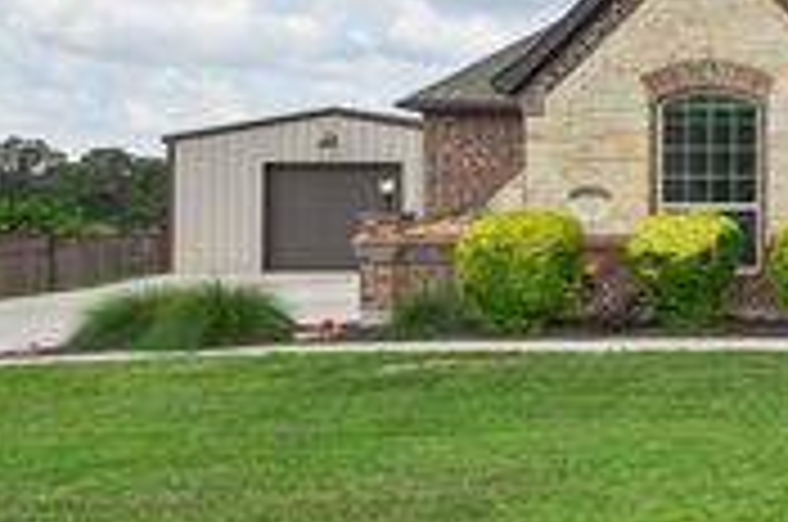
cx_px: 1112
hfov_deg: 25.7
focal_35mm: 63
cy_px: 92
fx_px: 1376
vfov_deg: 21.2
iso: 400
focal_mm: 22
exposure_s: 1/1000
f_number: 8
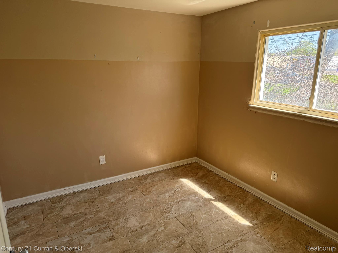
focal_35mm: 24
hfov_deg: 71.6
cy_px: 126
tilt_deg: -13.9
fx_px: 234
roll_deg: -0.1
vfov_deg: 56.8
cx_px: 169
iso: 80
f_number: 1.78
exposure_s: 1/212
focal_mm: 6.76
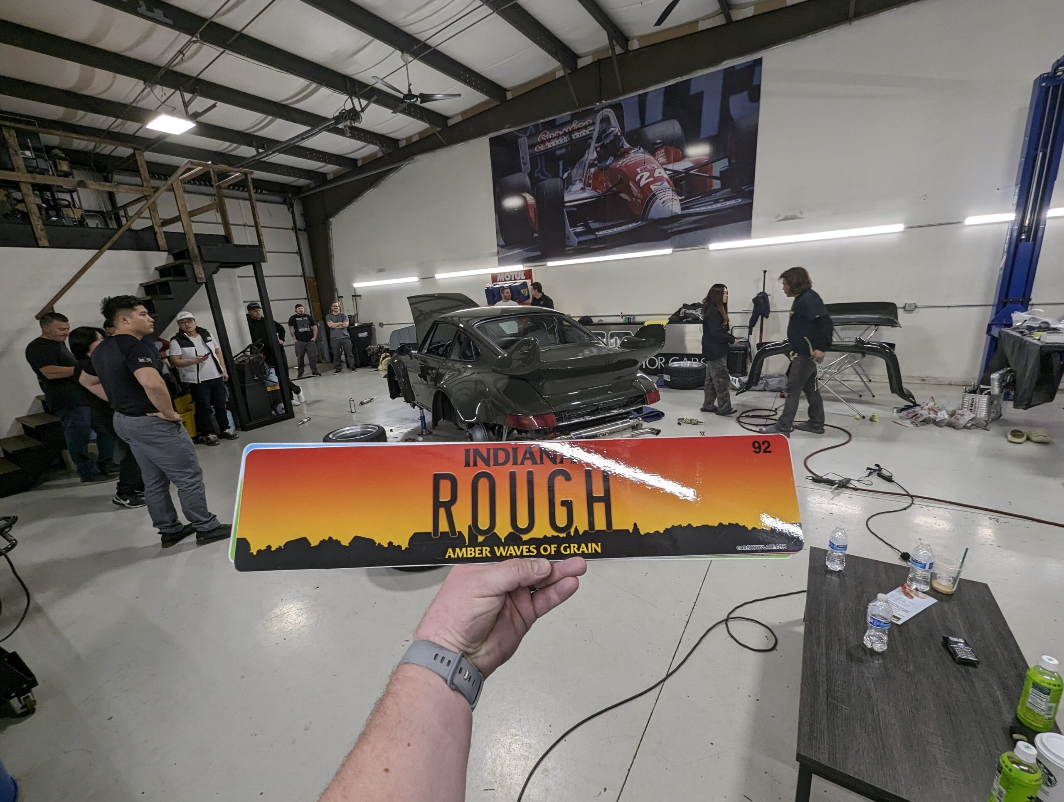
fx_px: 400
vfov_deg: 90.1
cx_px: 532
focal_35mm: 13
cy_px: 401
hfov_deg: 106.1
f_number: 2.2
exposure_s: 1/99.4
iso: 129
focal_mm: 1.95
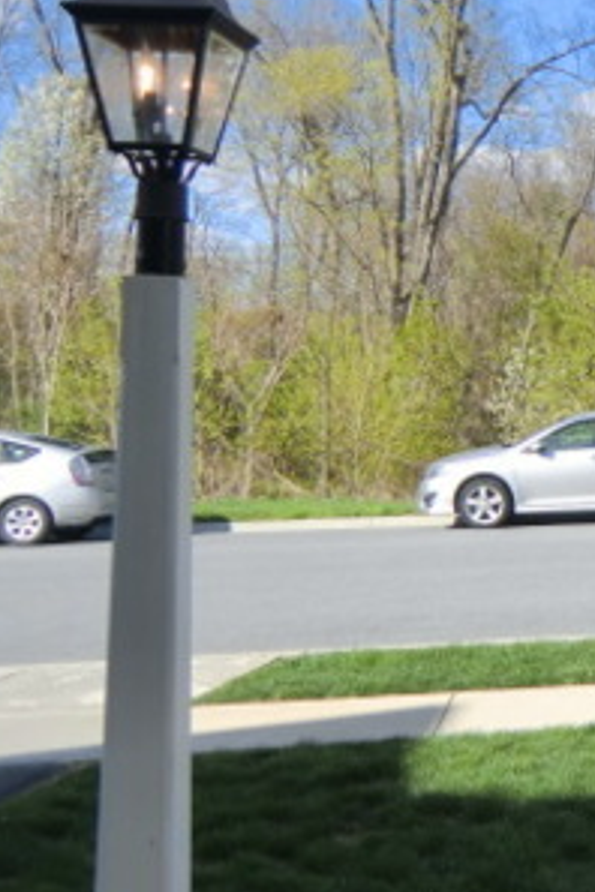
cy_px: 366
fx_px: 1388
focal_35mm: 56
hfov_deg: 21.1
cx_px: 843
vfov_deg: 35.5
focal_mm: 4.3
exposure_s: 1/500
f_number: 3.2
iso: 64
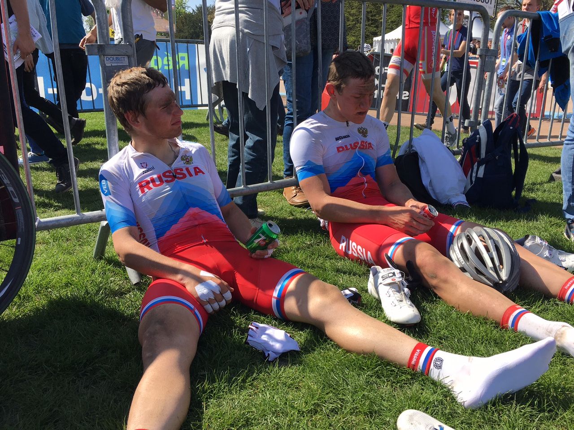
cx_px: 287
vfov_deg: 48.2
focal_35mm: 29
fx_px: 481
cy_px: 215
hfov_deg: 61.7
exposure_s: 1/1148
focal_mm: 4.15
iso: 25
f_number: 2.2
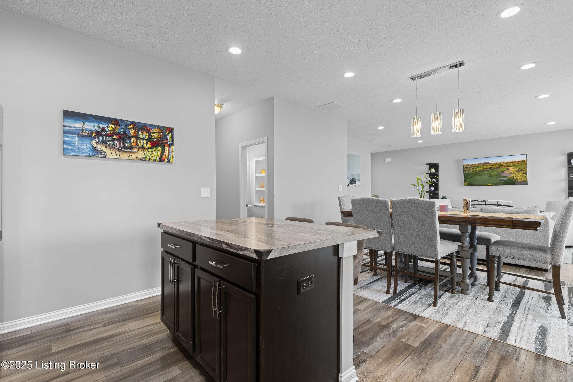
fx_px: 255
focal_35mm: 16
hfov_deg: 96.7
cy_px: 191
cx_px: 286
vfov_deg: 73.8
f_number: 10
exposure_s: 1/1.67
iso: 400
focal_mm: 16
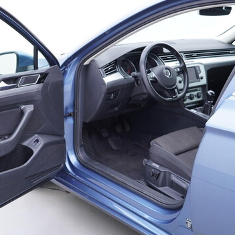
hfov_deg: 35.1
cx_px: 86
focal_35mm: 48
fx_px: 369
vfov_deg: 35.4
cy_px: 117
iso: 200
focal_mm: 24
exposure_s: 1/40
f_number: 2.8
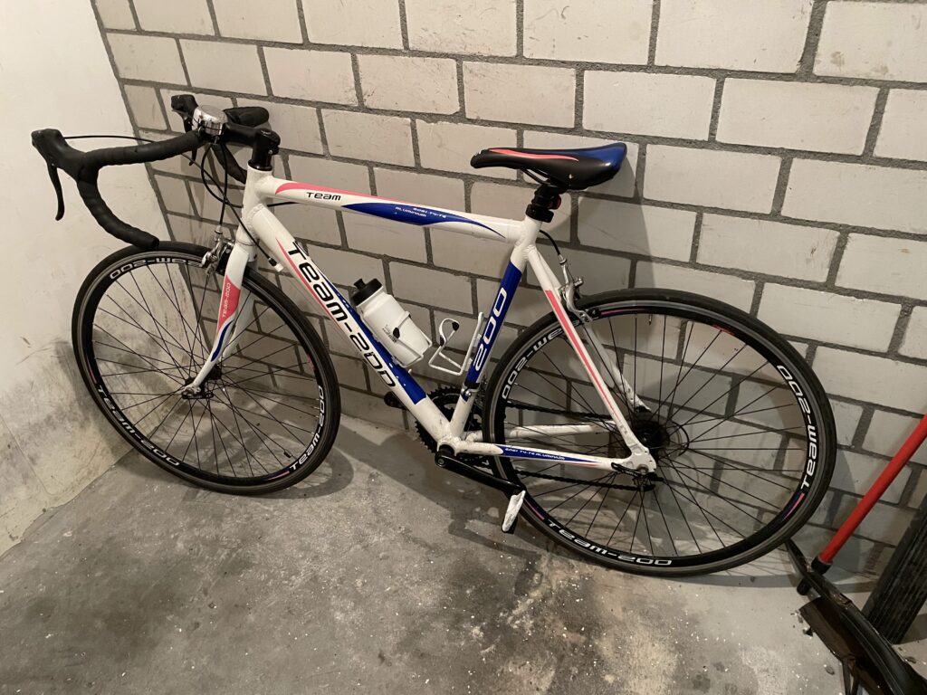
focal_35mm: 26
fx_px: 696
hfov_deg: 67.3
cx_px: 464
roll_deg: +4.3
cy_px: 348
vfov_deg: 53.1
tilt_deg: -37.0
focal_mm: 4.2
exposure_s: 1/50
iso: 400
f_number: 1.6
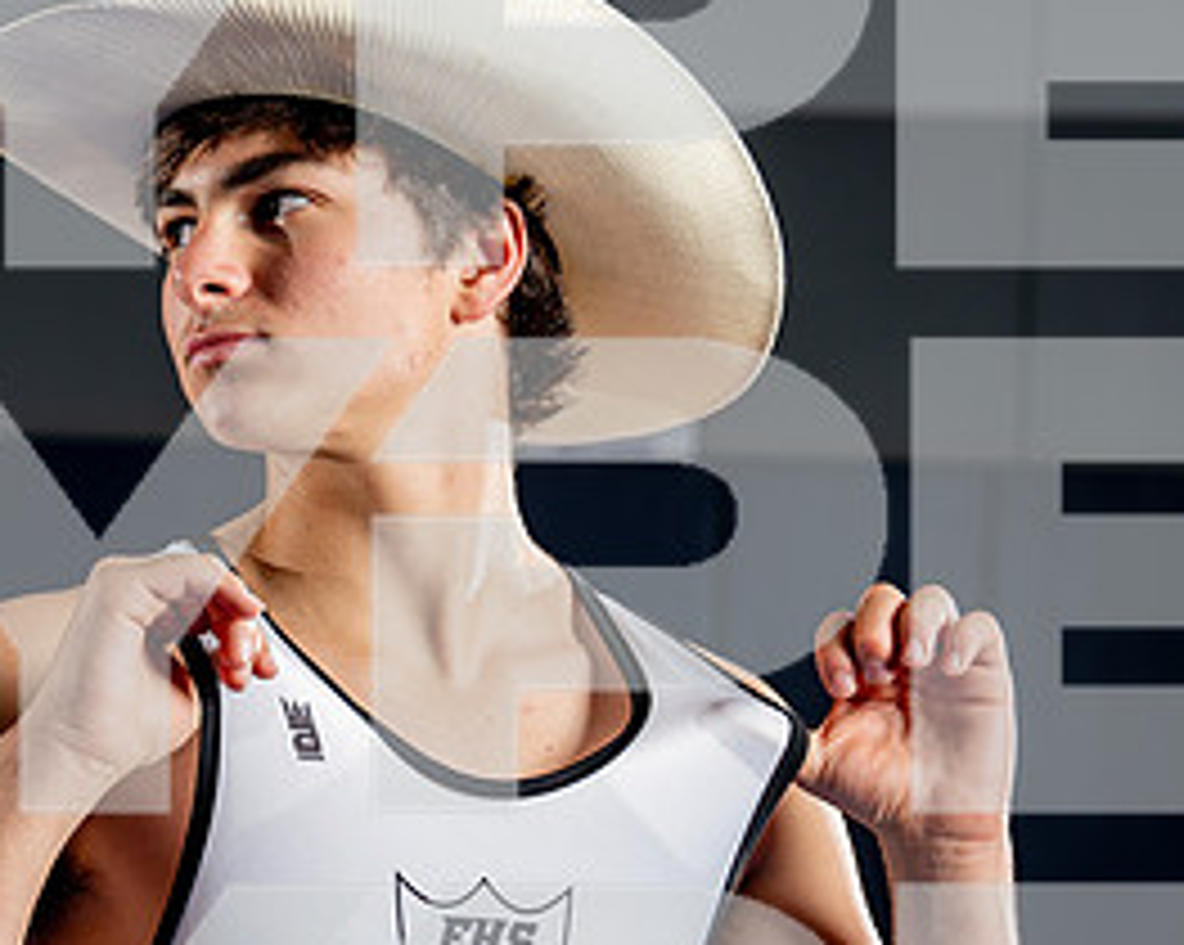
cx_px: 284
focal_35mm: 112
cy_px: 578
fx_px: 3922
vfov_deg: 13.7
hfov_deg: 17.1
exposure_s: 1/250
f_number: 4
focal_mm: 54
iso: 125
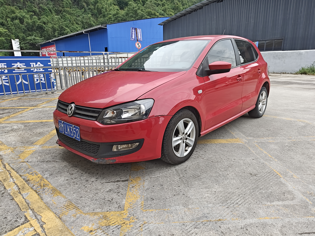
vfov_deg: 58.9
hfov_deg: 73.9
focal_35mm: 23
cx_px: 158
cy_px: 118
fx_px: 209
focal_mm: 5.56
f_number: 1.88
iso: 57
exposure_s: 1/106
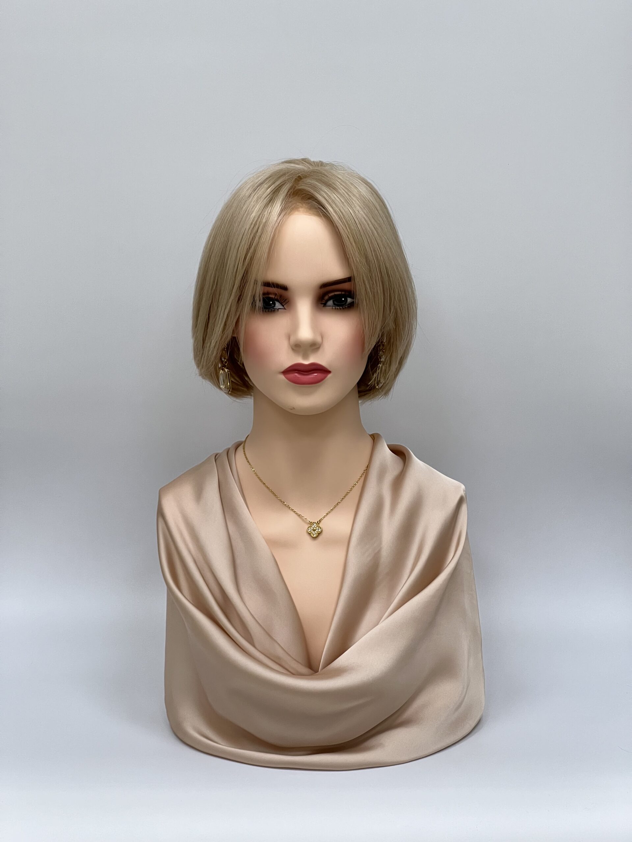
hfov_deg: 19.1
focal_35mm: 77
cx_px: 316
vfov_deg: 25.3
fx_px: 1874
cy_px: 421
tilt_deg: -12.3
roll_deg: -0.8
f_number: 2.8
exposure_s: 1/100
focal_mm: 9
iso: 160
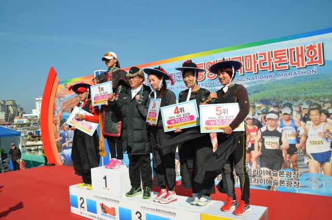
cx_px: 166
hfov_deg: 67.5
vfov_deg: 47.7
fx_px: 249
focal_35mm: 27
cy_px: 110
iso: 100
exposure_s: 1/320
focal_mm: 18
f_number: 9
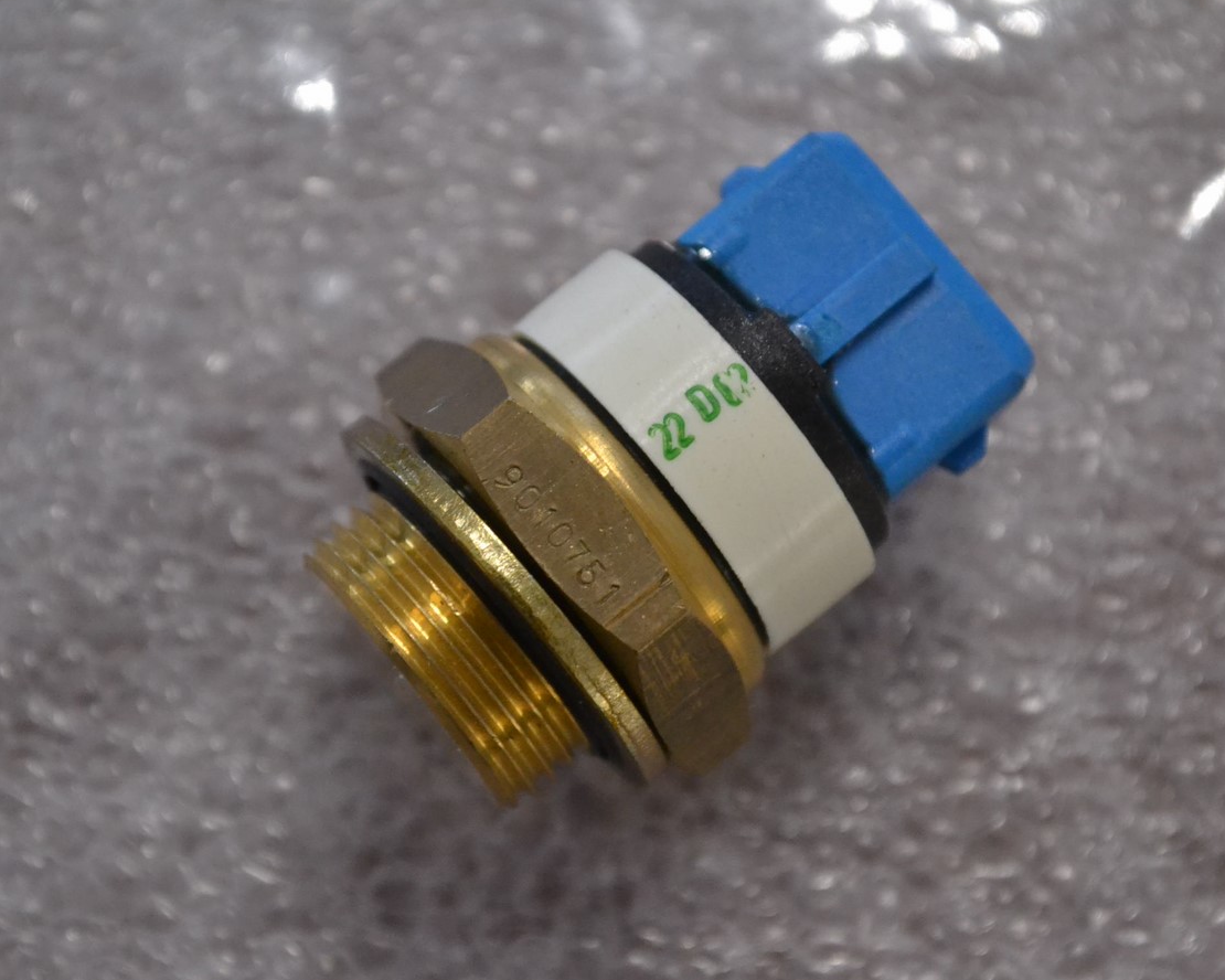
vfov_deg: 17.3
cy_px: 487
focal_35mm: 89
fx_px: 3227
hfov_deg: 21.5
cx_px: 620
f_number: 5.6
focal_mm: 52
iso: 3200
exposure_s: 1/40
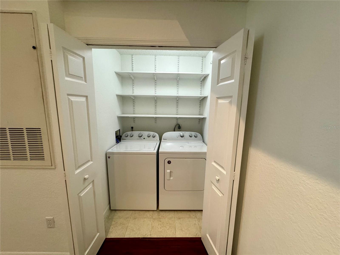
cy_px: 128
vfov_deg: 85.7
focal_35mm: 14
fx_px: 138
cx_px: 170
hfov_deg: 102.1
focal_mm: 2.22
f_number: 2.2
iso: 250
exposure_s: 1/120
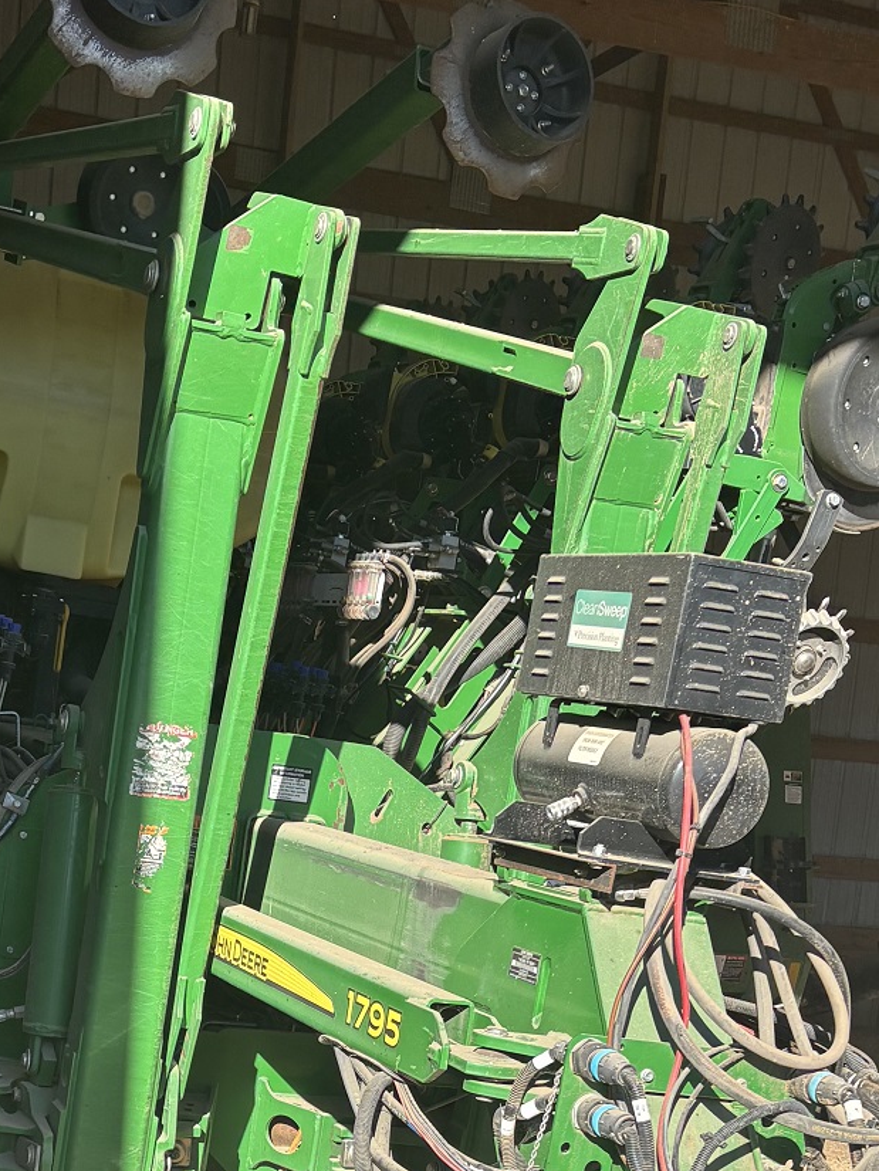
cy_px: 1113
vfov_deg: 29.1
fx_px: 2132
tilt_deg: -7.5
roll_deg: -5.4
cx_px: 240
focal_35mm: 63
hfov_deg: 23.1
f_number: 1.6
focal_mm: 5.96
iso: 50
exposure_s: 1/1949
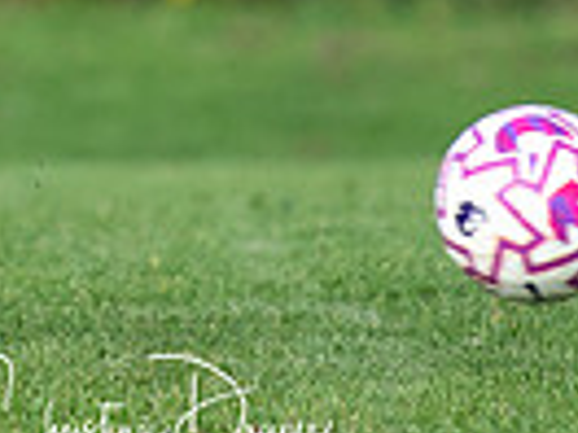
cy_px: -440
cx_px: -225
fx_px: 27651
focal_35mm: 1656
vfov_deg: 0.9
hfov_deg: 1.2
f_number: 2.8
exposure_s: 1/2000
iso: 320
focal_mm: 200
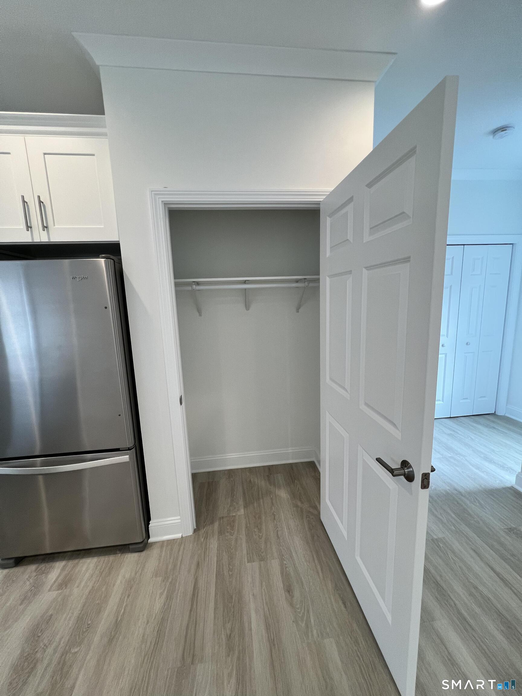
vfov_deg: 106.2
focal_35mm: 13
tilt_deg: -9.2
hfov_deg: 89.9
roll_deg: +2.0
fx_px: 261
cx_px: 261
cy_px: 348
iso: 160
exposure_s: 1/120
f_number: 1.8
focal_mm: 1.57
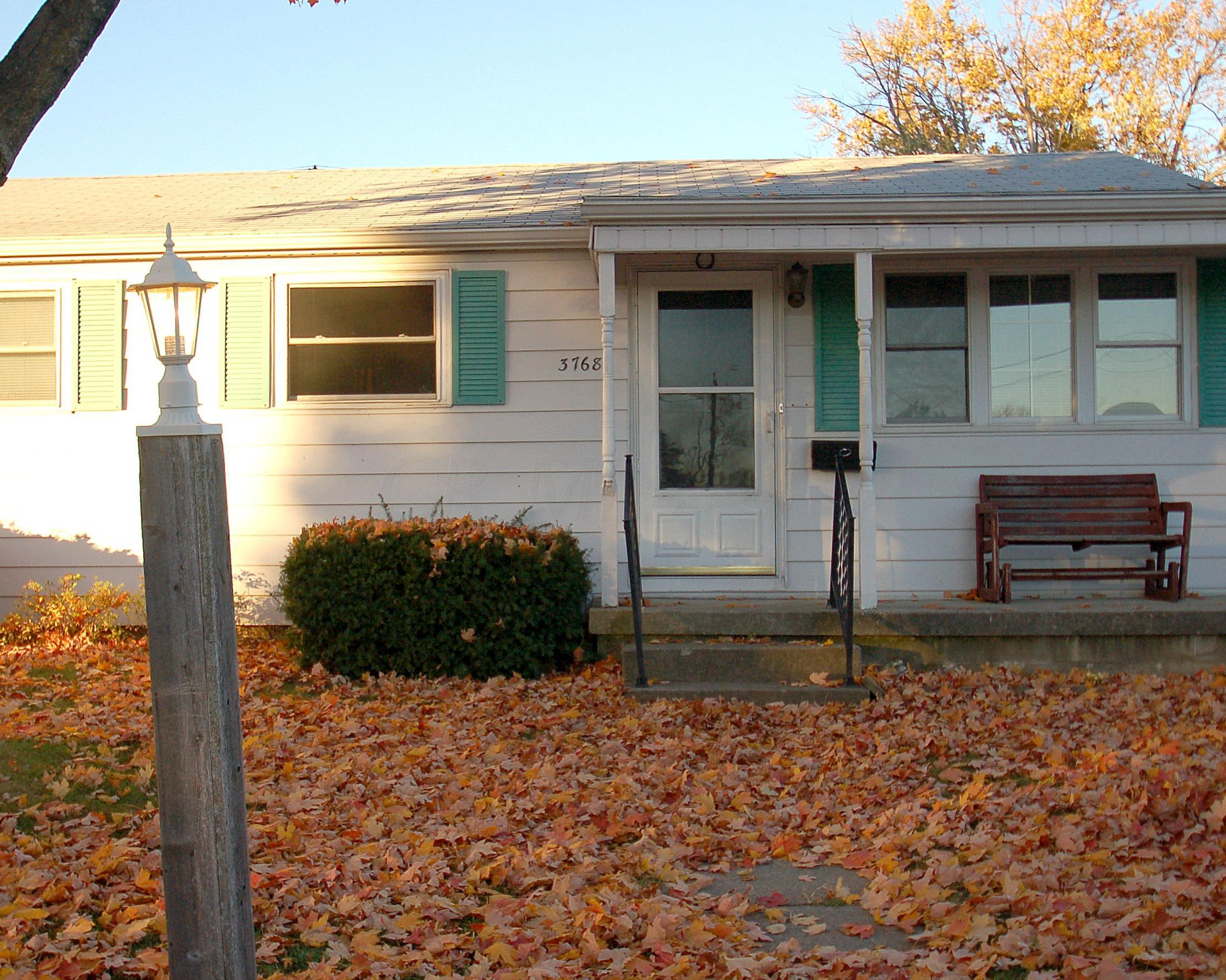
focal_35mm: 43
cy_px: 488
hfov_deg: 42.8
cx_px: 533
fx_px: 1560
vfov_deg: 34.9
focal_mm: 24
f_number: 4.5
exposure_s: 1/500
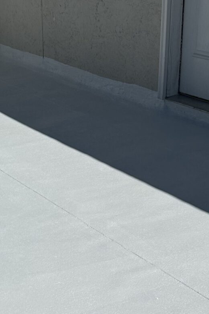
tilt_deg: -27.7
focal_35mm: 89
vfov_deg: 21.8
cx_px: 6
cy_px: 336
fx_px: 775
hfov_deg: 15.1
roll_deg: +3.7
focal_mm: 5.7
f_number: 1.5
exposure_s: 1/23256
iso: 40
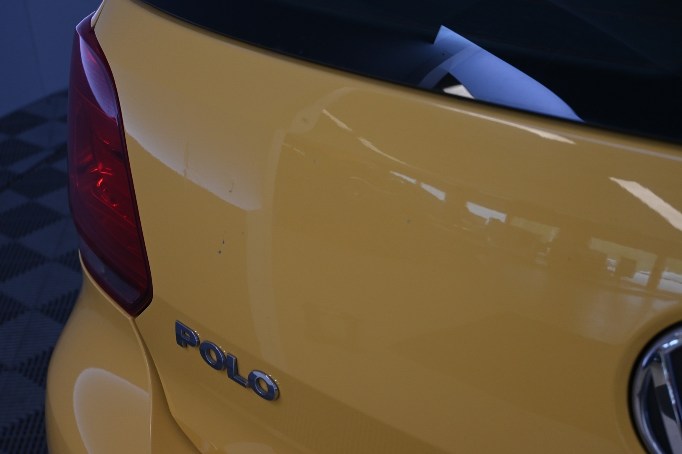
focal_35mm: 56
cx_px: 341
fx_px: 1051
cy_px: 227
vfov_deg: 24.4
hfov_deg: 35.9
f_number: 5.3
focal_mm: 37
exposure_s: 1/60
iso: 320
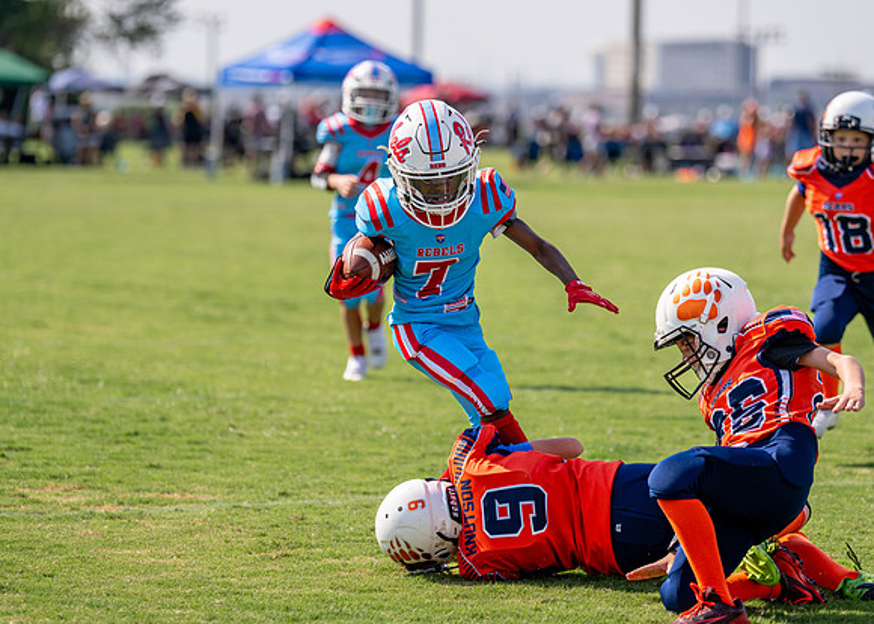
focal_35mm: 187
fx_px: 4645
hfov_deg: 10.7
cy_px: 302
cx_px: 441
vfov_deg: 7.7
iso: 125
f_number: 2.8
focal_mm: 141
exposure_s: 1/2500
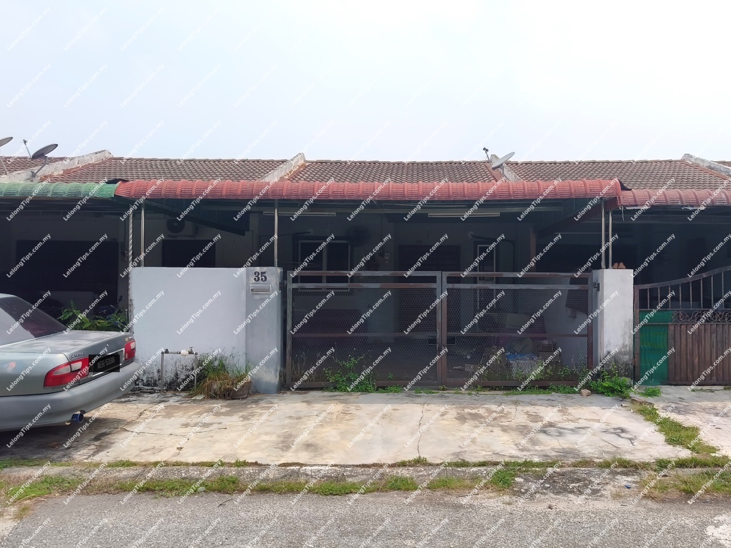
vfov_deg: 58.9
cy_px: 274
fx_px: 486
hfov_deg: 73.9
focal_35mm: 23
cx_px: 366
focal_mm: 6.06
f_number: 1.7
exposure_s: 1/734
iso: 50
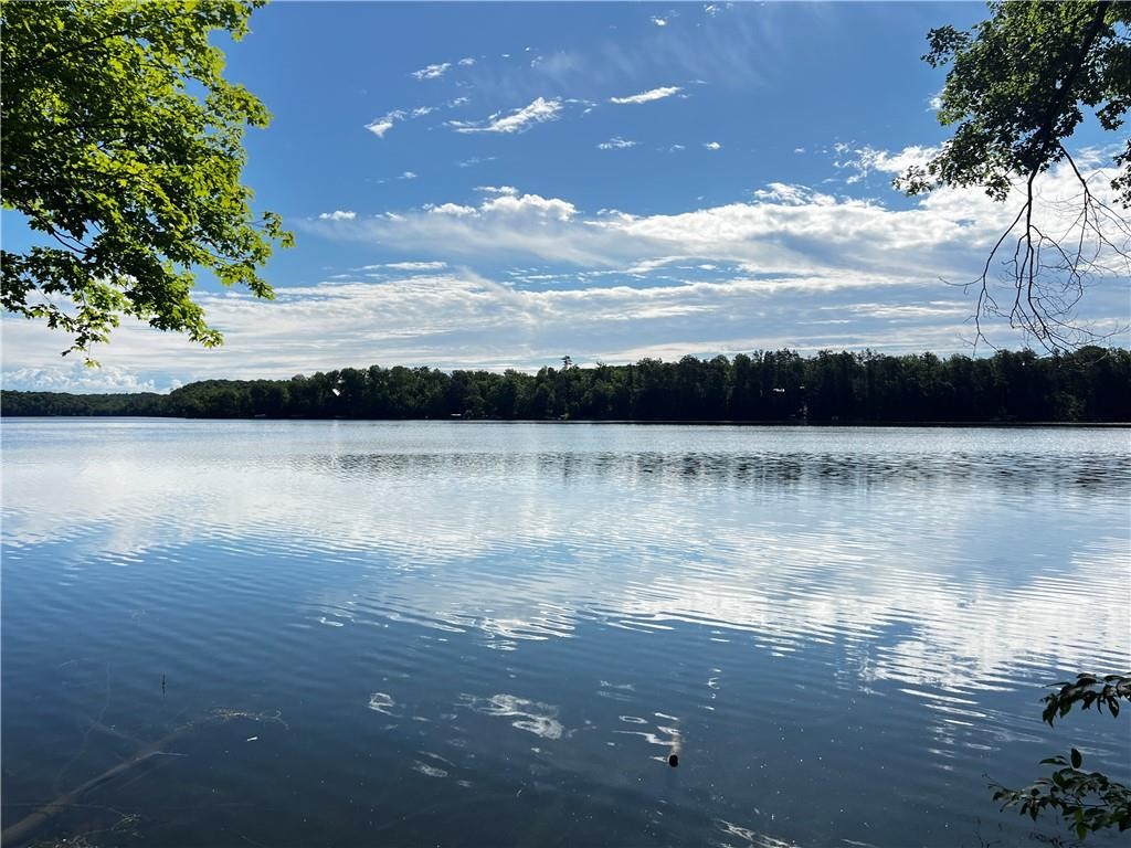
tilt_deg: -0.2
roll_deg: +0.1
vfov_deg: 53.1
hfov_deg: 67.3
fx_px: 849
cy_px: 424
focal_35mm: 26
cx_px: 566
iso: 50
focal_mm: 5.7
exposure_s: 1/5319
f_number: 1.5
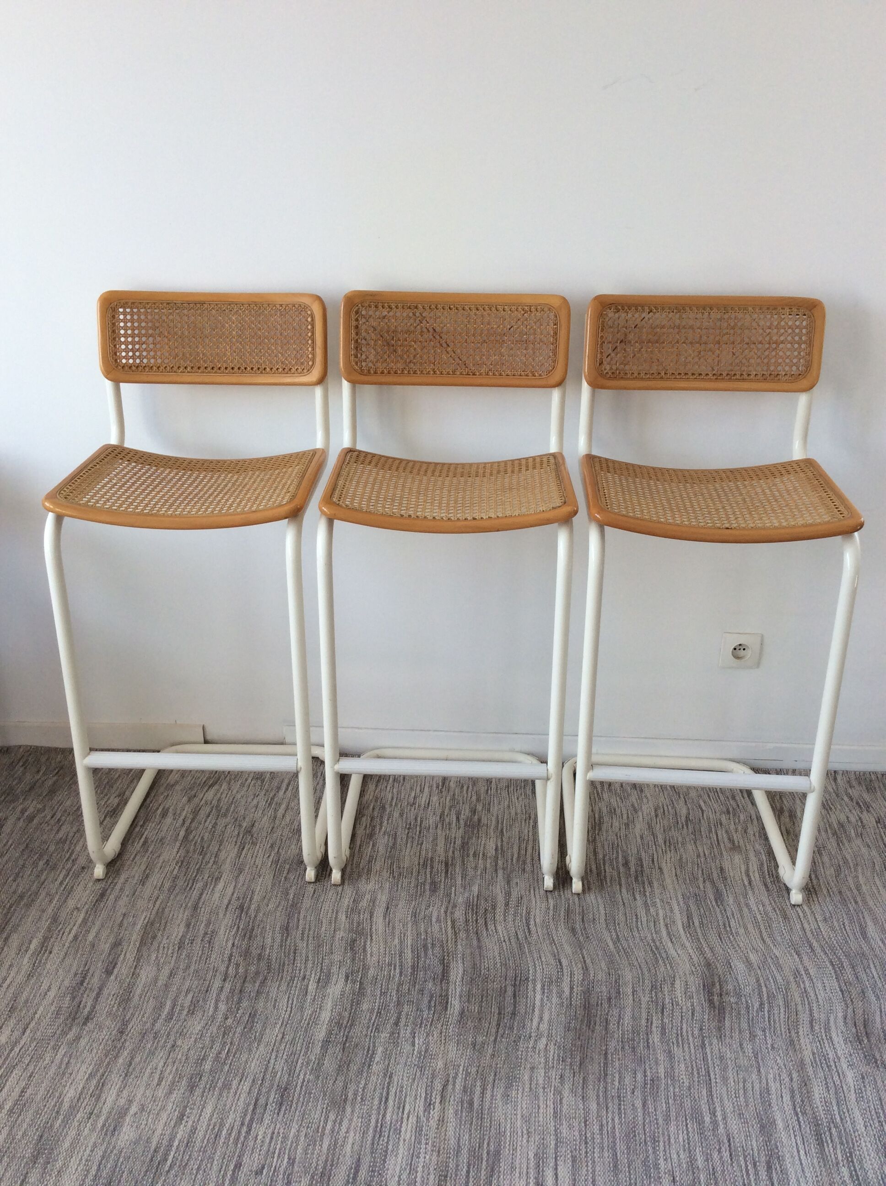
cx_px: 443
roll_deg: -0.2
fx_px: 1095
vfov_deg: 56.9
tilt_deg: -23.3
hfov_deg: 44.1
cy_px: 593
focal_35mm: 32
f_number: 2.4
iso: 32
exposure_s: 1/100
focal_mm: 3.3
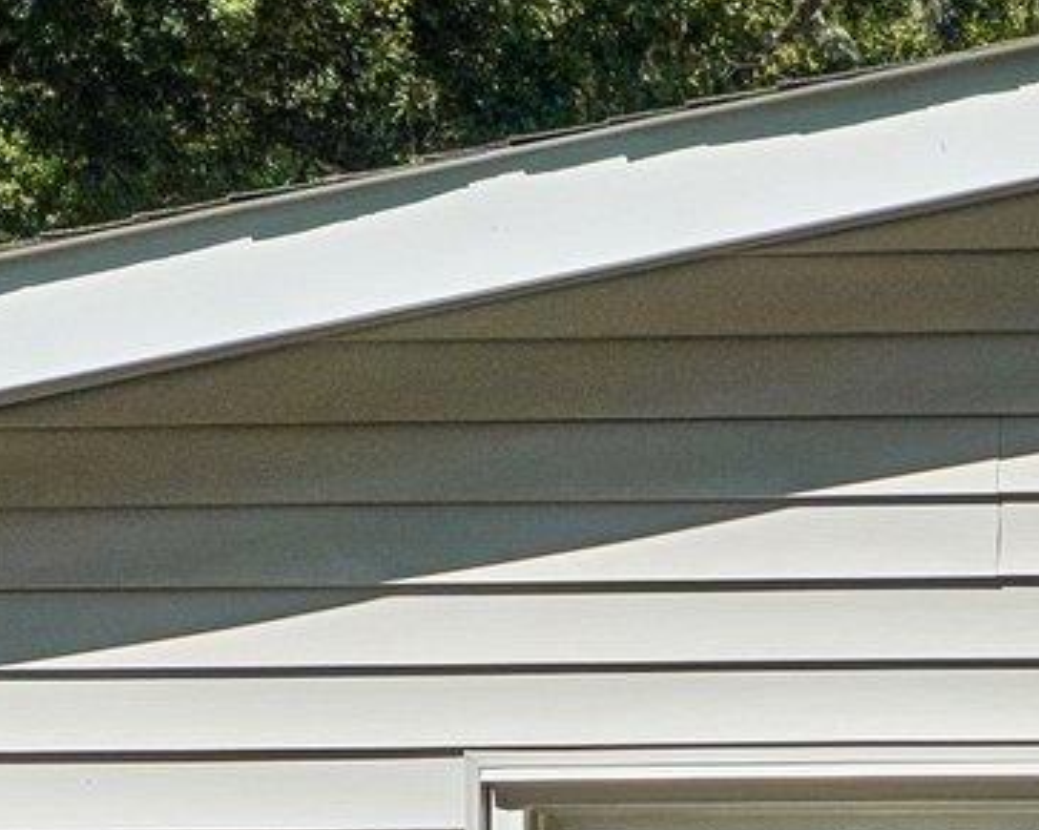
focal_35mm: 159
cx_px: 2504
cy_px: 1103
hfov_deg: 10.4
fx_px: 4887
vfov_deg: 9.5
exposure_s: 1/250
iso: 100
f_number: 8
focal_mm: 20
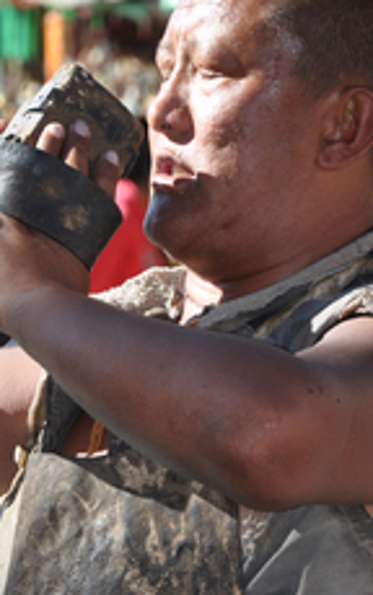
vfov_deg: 6.0
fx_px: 5671
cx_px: 158
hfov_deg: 3.8
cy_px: 458
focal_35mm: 349
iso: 200
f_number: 6.3
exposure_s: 1/200
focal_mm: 105
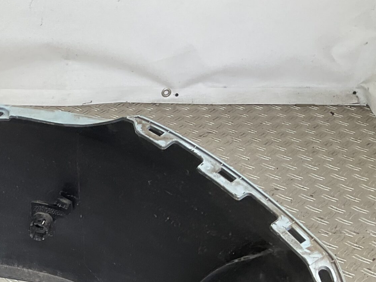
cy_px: 268
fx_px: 717
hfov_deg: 26.8
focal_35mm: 66
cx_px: -46
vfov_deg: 21.6
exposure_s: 1/100
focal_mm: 3
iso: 20
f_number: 1.8
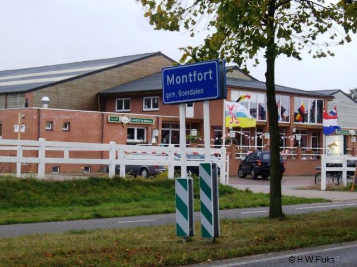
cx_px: 178
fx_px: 670
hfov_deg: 29.8
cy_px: 134
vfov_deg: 22.6
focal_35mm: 65
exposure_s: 1/60
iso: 400
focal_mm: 13.7
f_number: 3.8
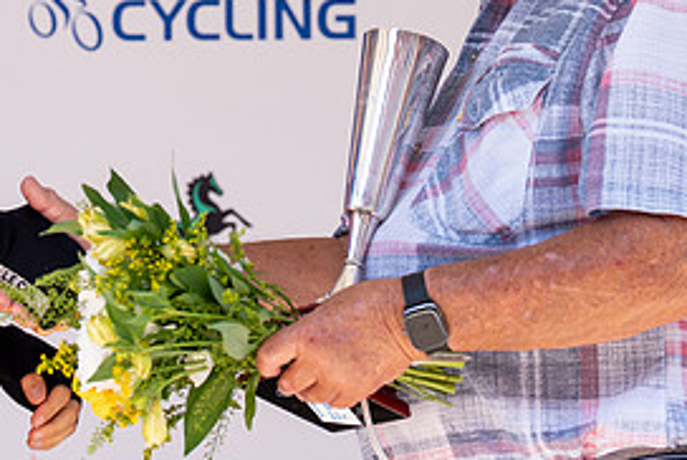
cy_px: 1
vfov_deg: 3.4
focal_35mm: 400
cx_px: 23
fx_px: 7641
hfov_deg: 5.1
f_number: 4
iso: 400
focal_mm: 185
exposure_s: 1/1000
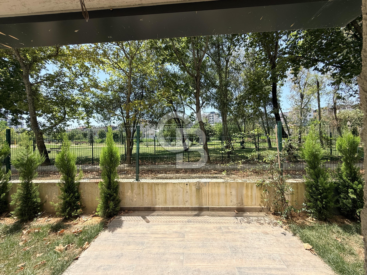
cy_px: 138
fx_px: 148
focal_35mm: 14
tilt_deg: +0.4
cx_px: 184
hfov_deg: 102.1
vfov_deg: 85.7
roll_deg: +1.7
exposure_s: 1/876
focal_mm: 2.22
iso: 64
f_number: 2.2
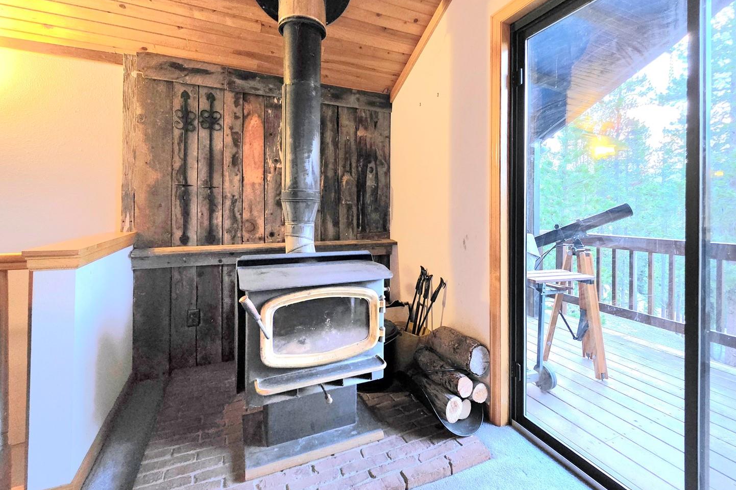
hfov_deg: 100.3
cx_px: 384
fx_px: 307
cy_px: 204
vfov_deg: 76.7
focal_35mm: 15
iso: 1250
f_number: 1.9
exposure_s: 1/60.2
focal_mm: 2.2
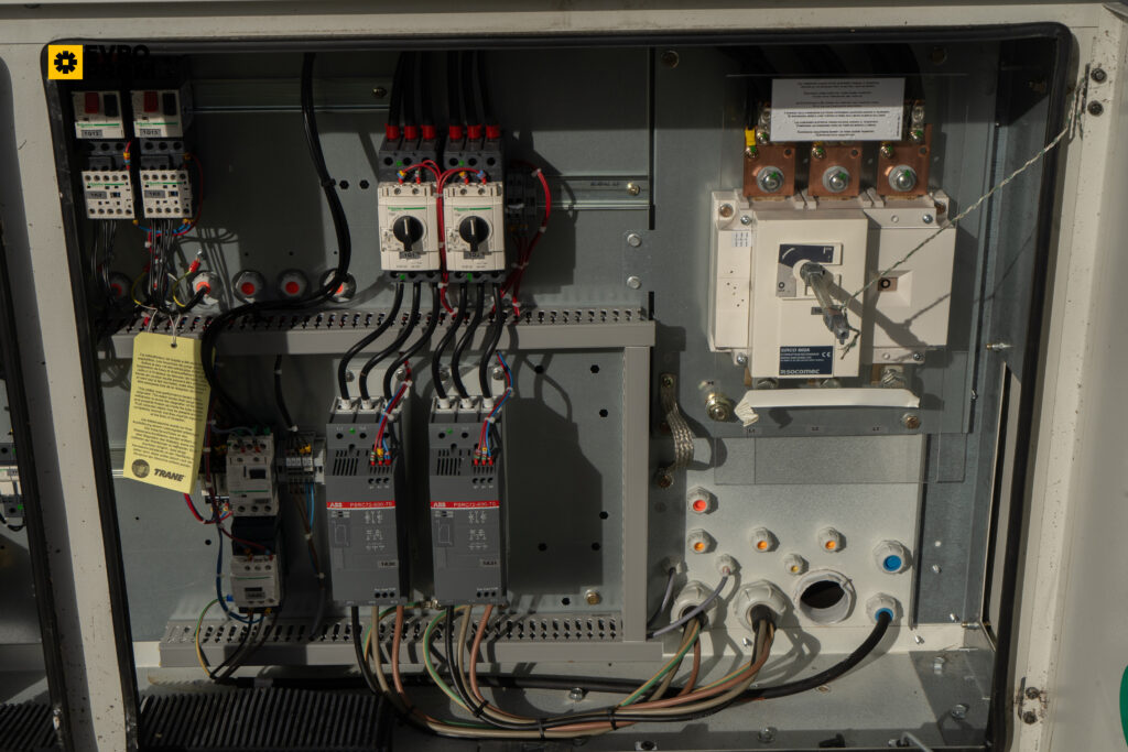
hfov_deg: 38.9
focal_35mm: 51
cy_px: 376
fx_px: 1598
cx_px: 564
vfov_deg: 26.5
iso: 250
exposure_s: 1/320
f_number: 14
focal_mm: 51
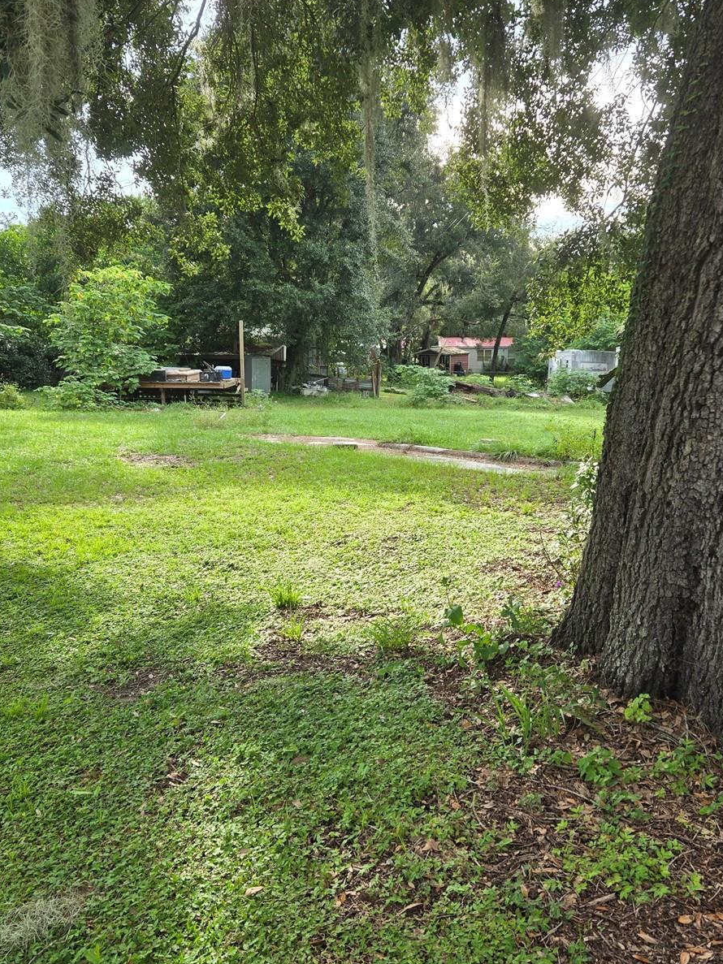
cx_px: 362
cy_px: 478
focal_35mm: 31
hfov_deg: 45.4
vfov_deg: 58.4
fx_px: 863
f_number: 1.8
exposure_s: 1/212
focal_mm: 5.4
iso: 25
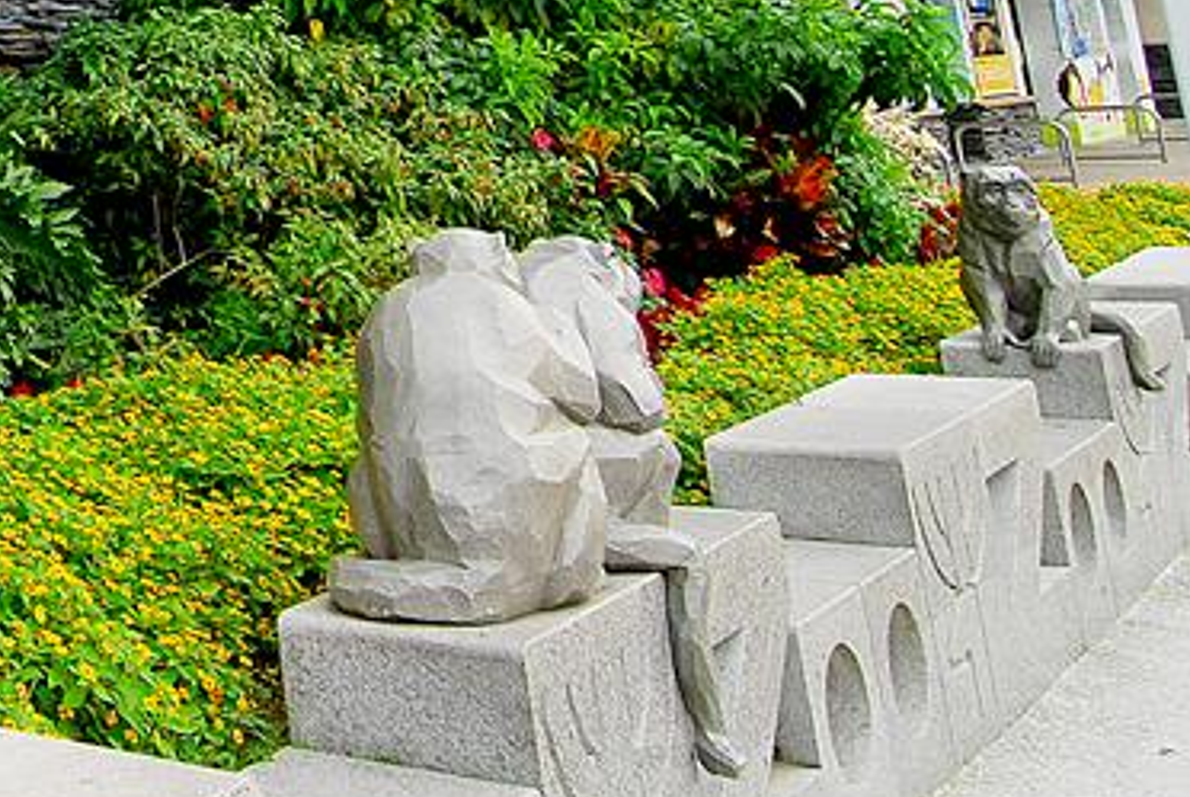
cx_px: -496
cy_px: -382
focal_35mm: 58
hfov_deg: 26.8
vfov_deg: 20.3
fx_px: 1919
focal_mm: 12
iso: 100
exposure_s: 1/125
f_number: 5.6
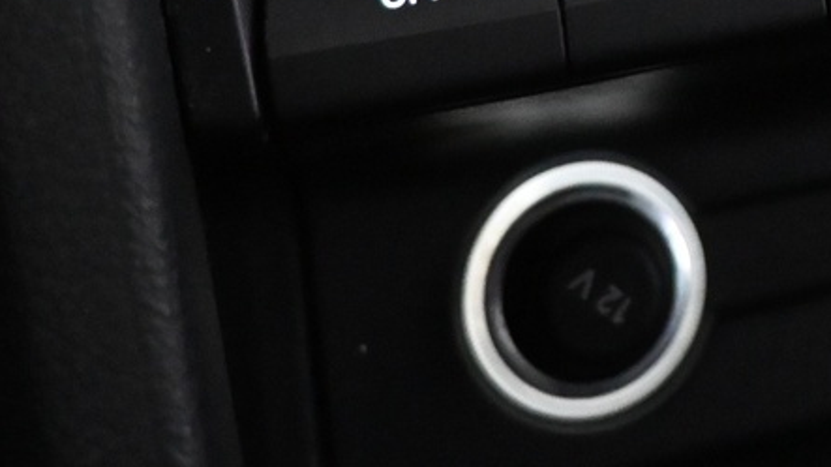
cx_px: 977
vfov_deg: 11.7
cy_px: -486
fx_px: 2027
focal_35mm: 92
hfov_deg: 21.6
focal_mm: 16
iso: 5600
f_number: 3.5
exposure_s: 1/60
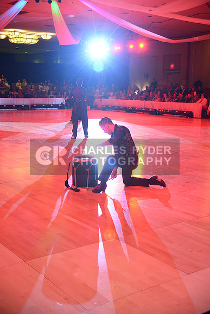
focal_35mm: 50
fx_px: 437
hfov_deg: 27.0
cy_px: 157
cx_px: 105
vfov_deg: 39.6
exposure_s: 1/60
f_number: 4.5
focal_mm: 50
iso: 2000
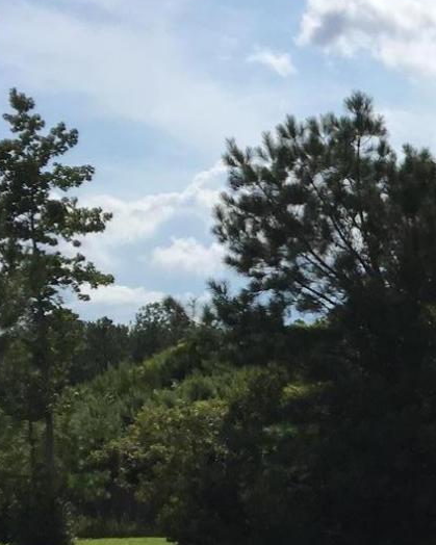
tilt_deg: +1.3
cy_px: 430
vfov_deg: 17.6
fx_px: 1743
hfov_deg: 13.1
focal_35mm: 108
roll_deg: +1.9
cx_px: 751
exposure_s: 1/4808
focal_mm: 4.15
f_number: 2.2
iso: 25
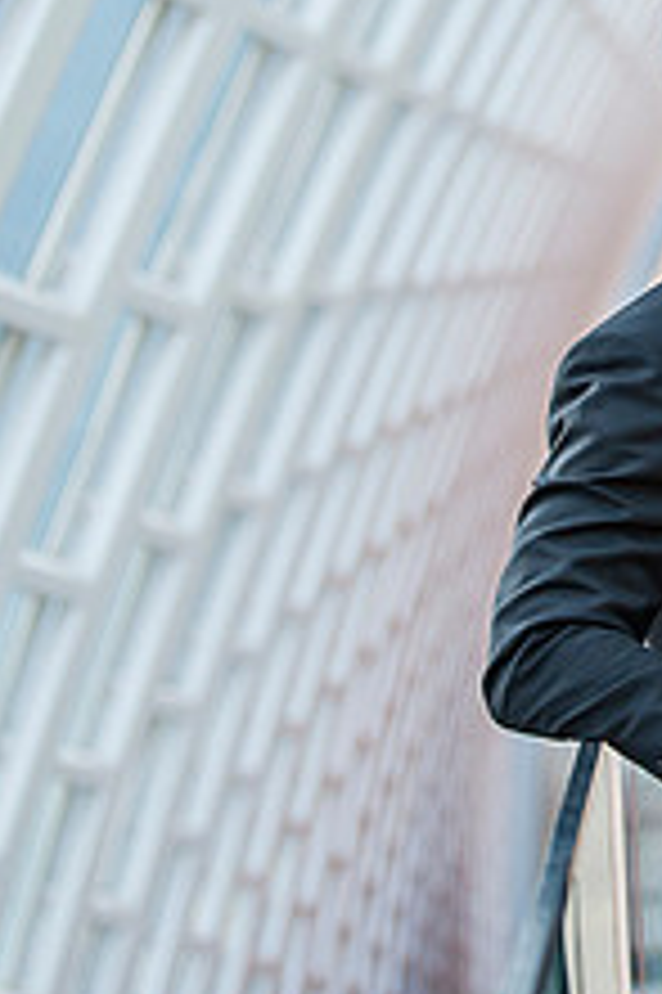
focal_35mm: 184
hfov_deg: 7.4
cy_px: 238
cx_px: 869
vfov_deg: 11.2
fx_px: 5083
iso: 800
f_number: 2.8
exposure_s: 1/500
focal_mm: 70
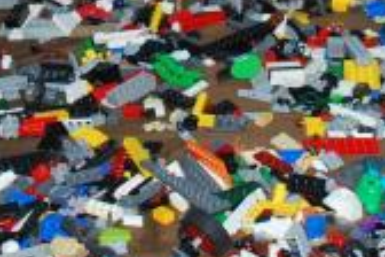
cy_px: -176
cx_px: 124
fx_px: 1764
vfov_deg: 8.1
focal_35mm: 165
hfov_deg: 12.4
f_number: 3.5
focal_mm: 18
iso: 200
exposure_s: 1/60
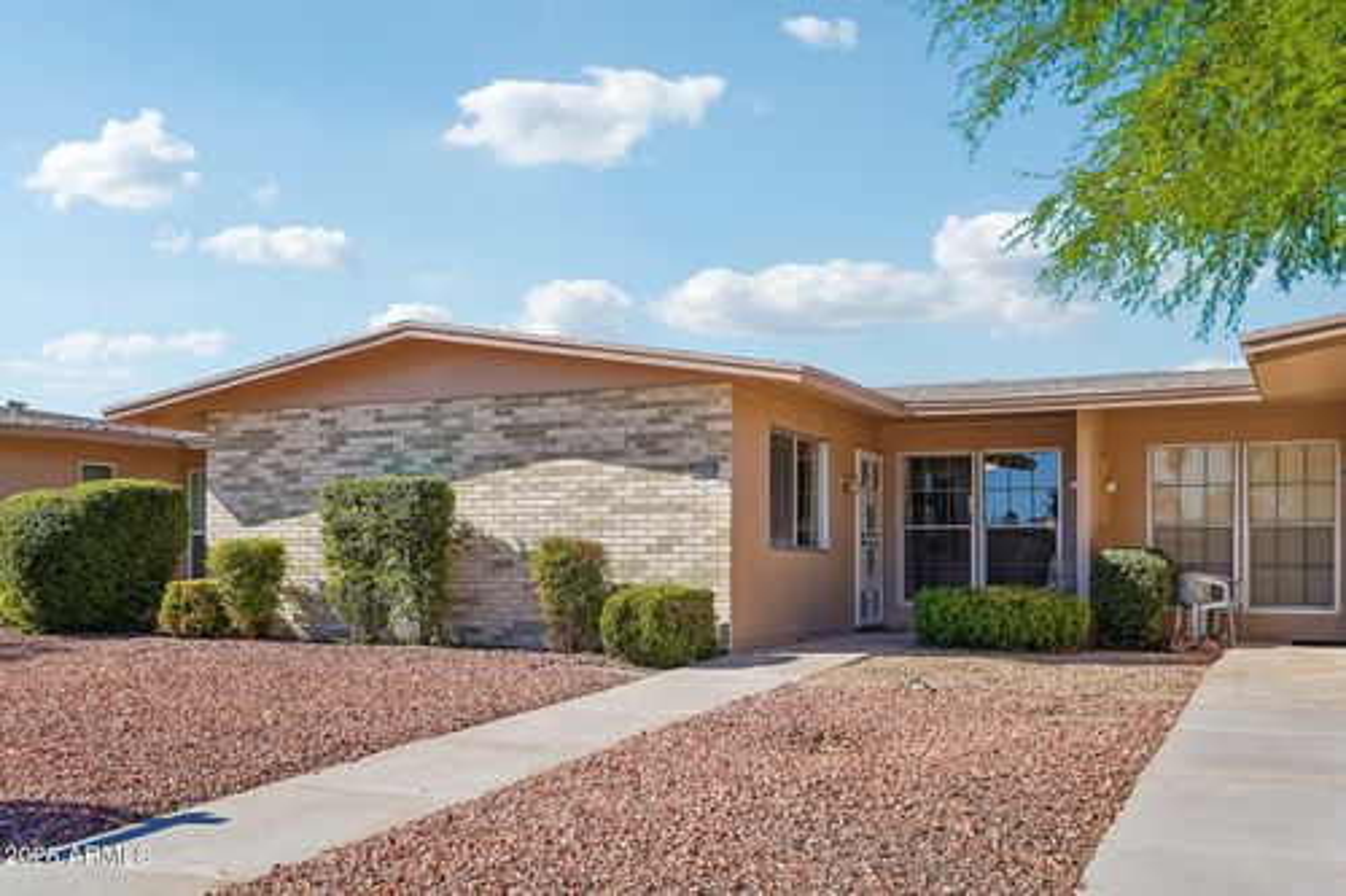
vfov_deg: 37.8
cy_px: 448
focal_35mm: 35
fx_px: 1308
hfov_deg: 54.5
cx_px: 673
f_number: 8
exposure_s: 1/800
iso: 400
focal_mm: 35
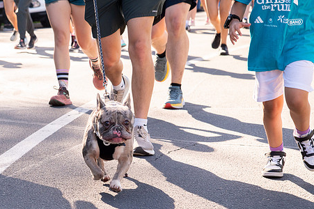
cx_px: 50
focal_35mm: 142
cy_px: 156
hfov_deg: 14.4
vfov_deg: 9.6
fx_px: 1238
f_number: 8
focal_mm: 82
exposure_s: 1/500
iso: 800
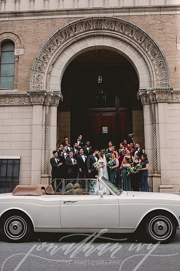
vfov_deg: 54.4
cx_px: 90
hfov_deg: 37.9
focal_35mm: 35
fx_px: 262
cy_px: 136
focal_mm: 35
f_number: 4
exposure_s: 1/1600
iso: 400
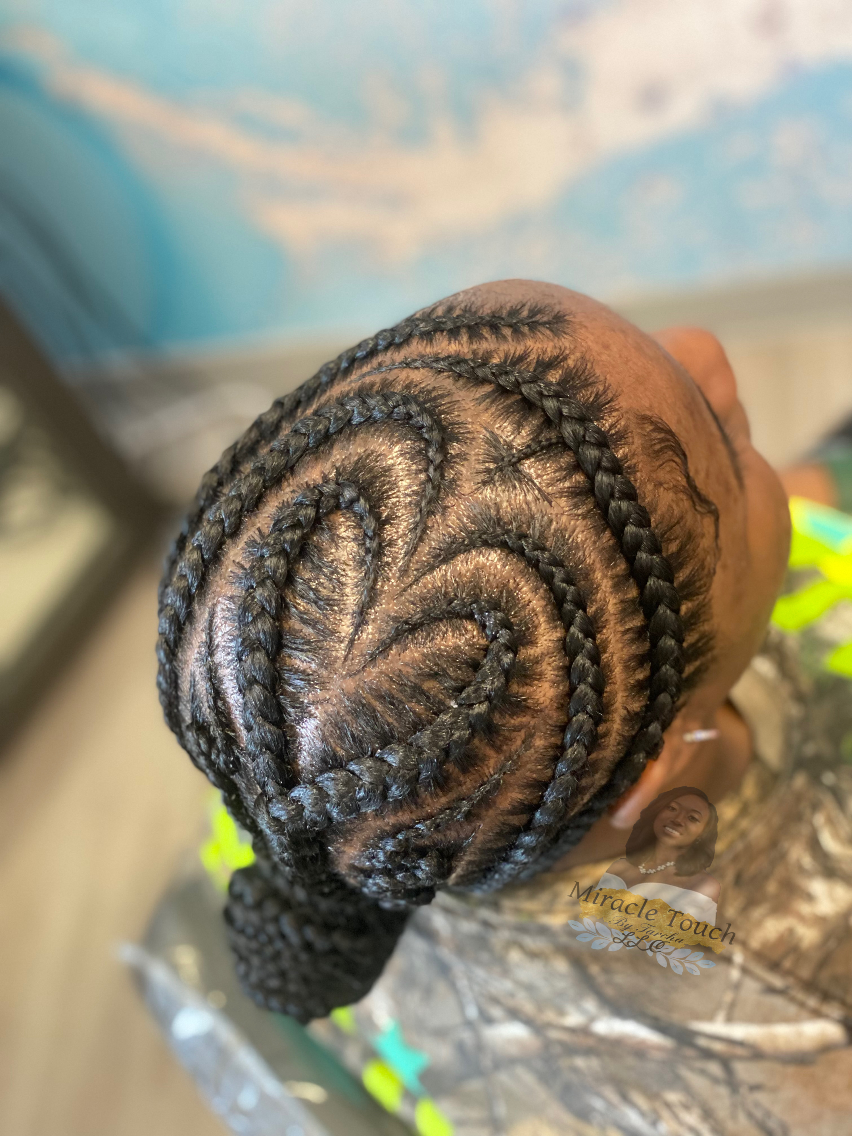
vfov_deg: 36.8
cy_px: 568
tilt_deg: -53.1
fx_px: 1706
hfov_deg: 28.0
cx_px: 426
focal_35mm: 52
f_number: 2
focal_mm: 6
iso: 250
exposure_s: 1/93
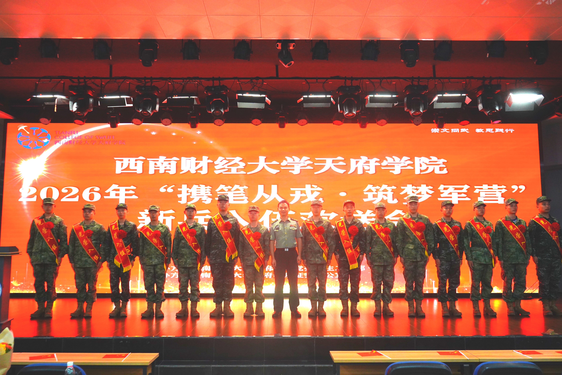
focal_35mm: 30
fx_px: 468
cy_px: 188
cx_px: 281
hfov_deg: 61.9
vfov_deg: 43.6
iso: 4000
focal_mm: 30
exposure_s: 1/320
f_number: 5.6
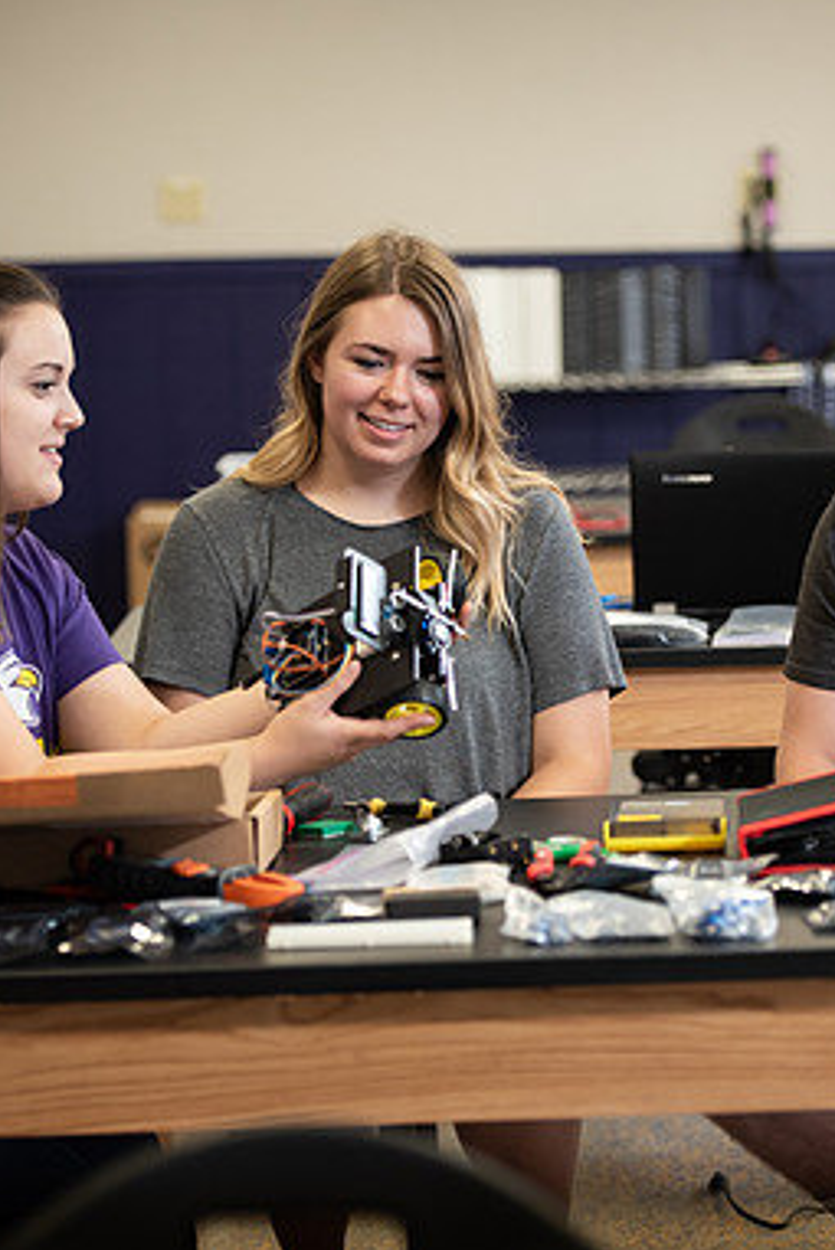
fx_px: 4484
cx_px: 544
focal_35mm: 129
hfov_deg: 10.6
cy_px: 623
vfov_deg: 15.9
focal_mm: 85
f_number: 3.2
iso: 800
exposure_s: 1/250
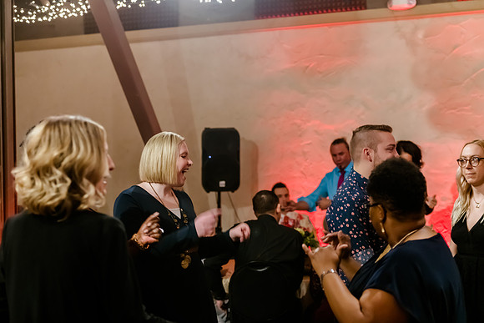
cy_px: 162
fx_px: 796
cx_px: 241
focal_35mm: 59
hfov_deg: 33.8
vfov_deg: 22.9
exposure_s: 1/100
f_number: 2.8
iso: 5000
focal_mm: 56
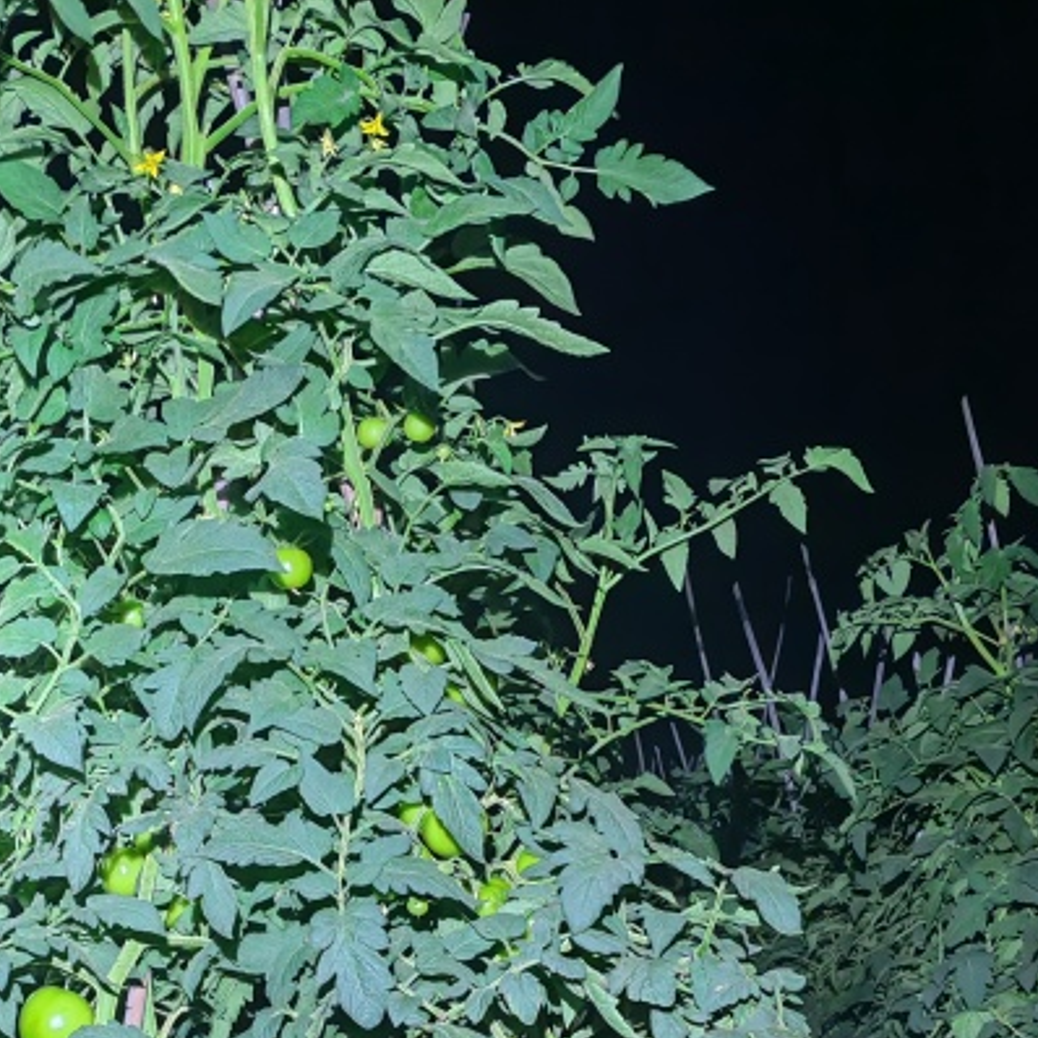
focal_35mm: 64
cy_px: 992
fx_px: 2171
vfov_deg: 25.8
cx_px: 370
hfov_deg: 26.8
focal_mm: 5.52
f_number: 1.95
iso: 1250
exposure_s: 1/20
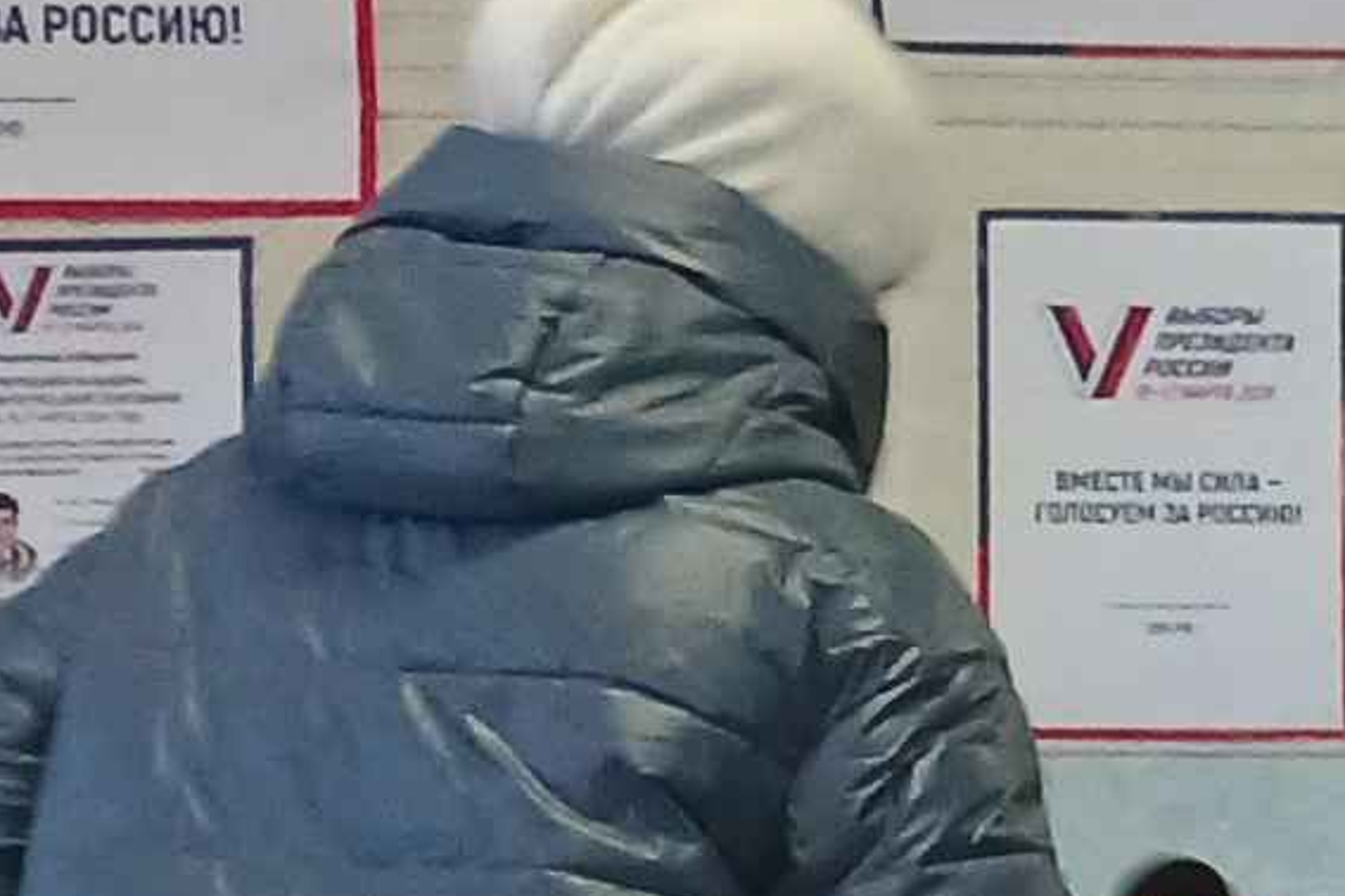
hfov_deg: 9.3
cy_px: 576
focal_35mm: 202
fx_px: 7546
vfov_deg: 6.8
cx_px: 2998
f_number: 1.8
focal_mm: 4
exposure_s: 1/25
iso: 250
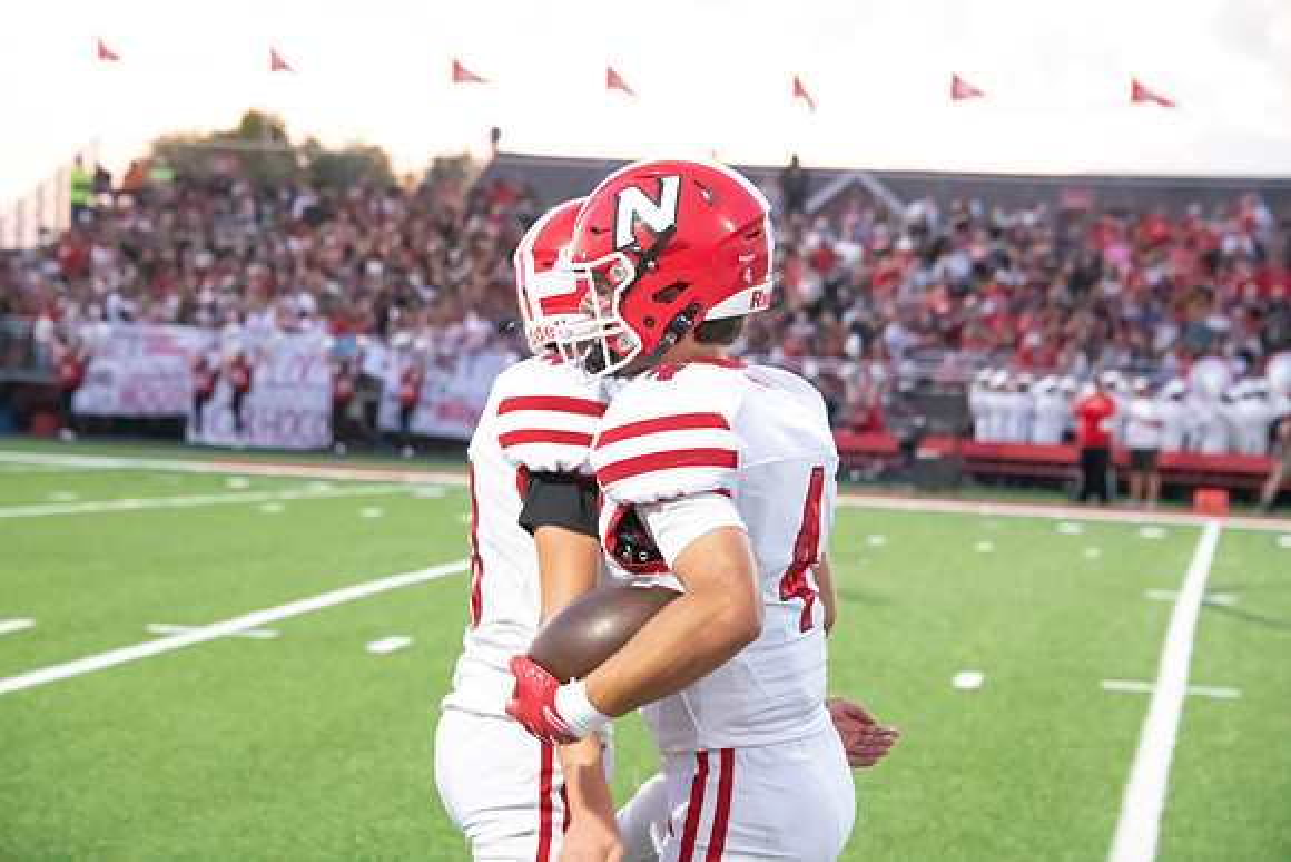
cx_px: 646
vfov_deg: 11.2
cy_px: 431
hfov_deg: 16.8
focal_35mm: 122
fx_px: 4376
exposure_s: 1/320
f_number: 7.1
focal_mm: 122
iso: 10000
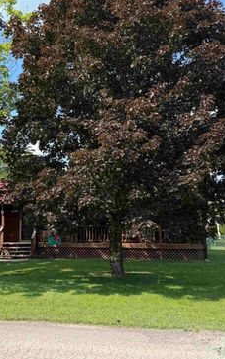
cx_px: 56
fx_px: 343
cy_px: 180
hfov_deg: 35.5
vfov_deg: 55.3
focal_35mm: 35
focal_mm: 6.76
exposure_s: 1/1522
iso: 100
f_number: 1.78
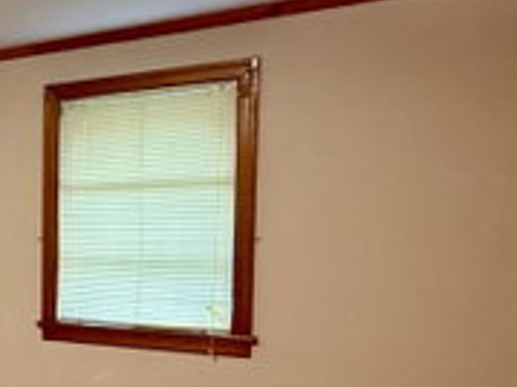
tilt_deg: -3.8
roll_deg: +0.5
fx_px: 746
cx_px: -126
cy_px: 283
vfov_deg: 28.7
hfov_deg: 31.2
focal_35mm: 50
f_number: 2.2
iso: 640
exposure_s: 1/60
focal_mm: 2.22
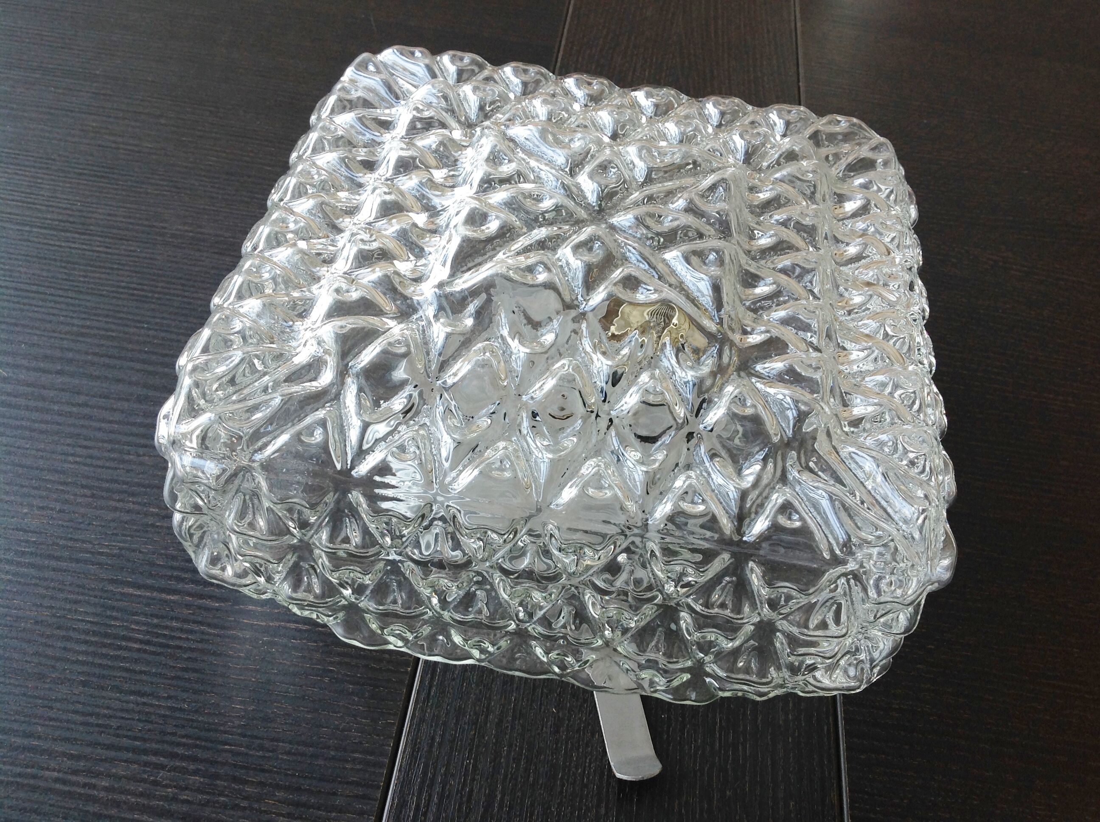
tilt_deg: -49.1
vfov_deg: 40.6
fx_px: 1111
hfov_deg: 52.7
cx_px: 550
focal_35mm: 35
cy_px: 411
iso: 50
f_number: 2.4
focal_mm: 4.28
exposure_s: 1/24
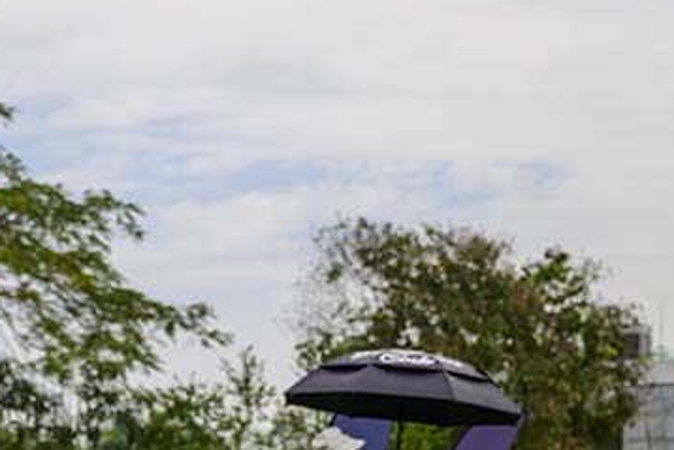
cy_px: 461
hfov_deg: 17.0
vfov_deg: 11.5
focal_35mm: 118
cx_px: 6
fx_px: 2210
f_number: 2.8
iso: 180
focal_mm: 44
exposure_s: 1/5000
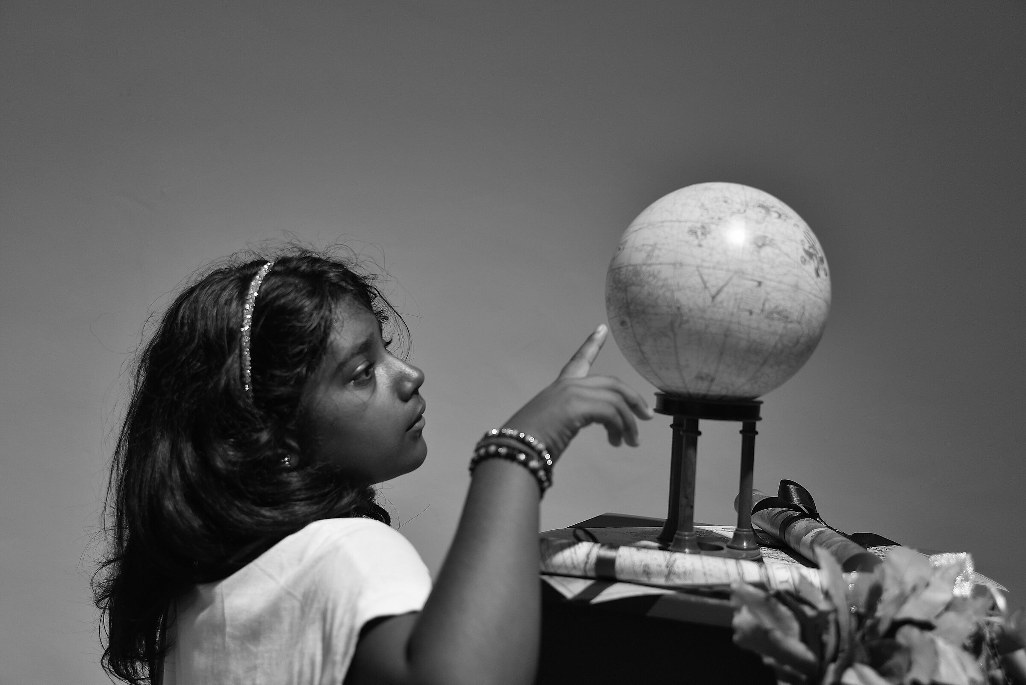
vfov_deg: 29.3
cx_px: 513
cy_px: 342
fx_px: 1311
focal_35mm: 46
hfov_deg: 42.7
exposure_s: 1/160
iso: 500
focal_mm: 46
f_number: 2.8
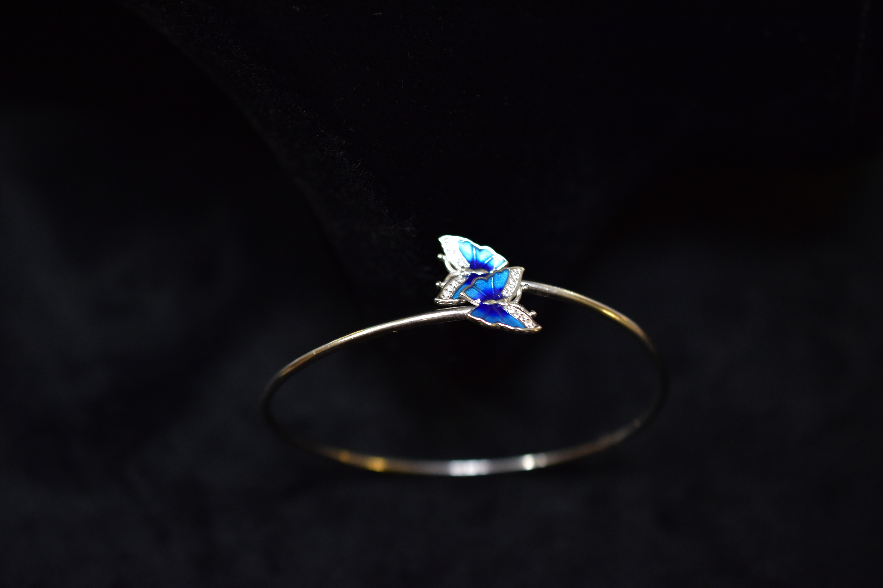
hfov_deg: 33.4
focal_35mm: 60
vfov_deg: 22.6
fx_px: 1472
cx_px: 442
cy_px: 294
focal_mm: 40
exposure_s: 1/60
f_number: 3
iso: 800
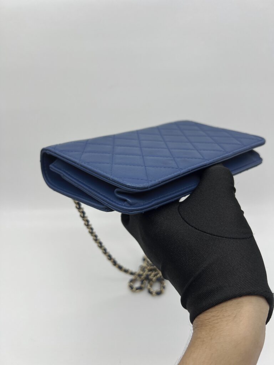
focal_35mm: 26
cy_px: 182
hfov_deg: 53.1
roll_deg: +1.5
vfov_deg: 67.3
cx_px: 137
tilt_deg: -29.0
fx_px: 274
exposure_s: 1/223
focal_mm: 5.7
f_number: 1.5
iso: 40
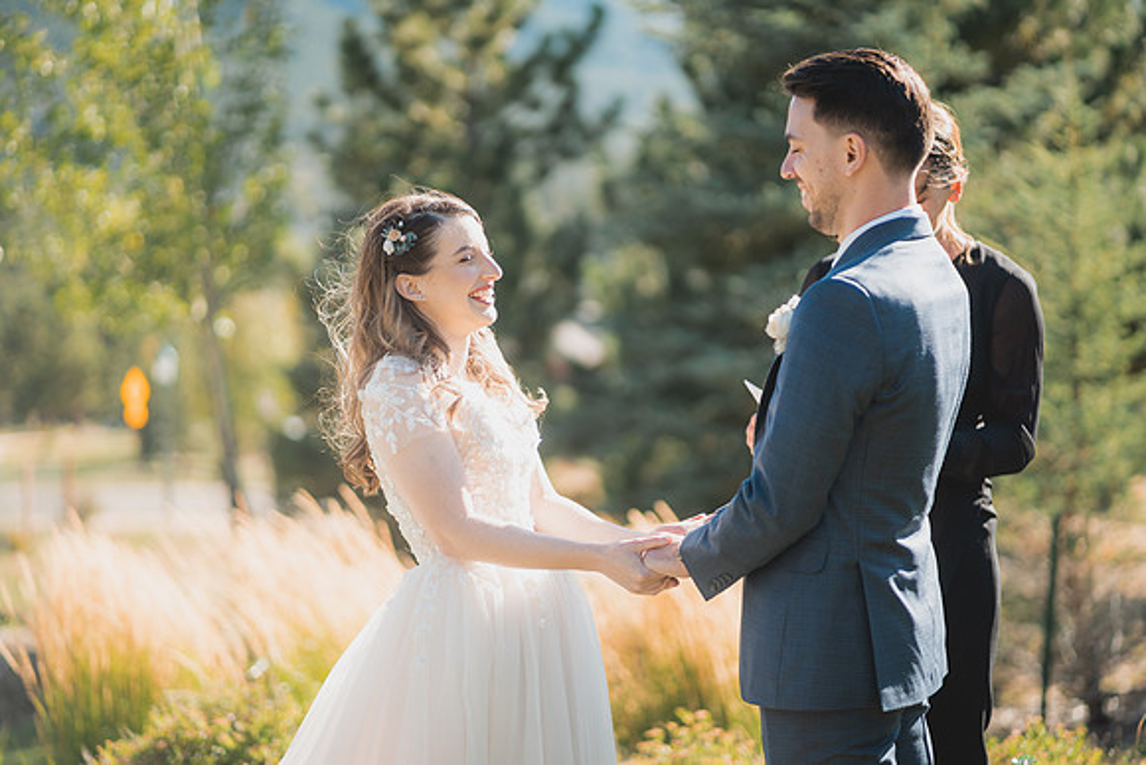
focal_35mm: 87
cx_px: 573
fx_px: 2768
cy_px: 382
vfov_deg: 15.7
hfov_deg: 23.4
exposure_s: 1/1600
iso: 200
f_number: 1.8
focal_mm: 85
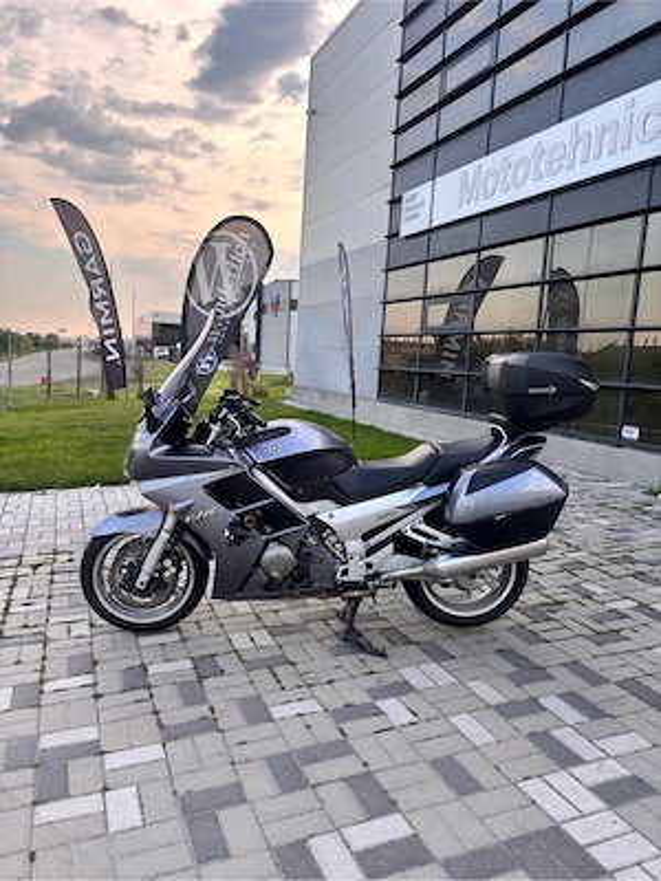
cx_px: 330
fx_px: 662
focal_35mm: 26
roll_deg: -4.1
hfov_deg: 53.1
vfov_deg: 67.3
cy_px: 440
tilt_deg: -6.0
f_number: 1.6
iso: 50
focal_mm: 5.96
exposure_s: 1/430
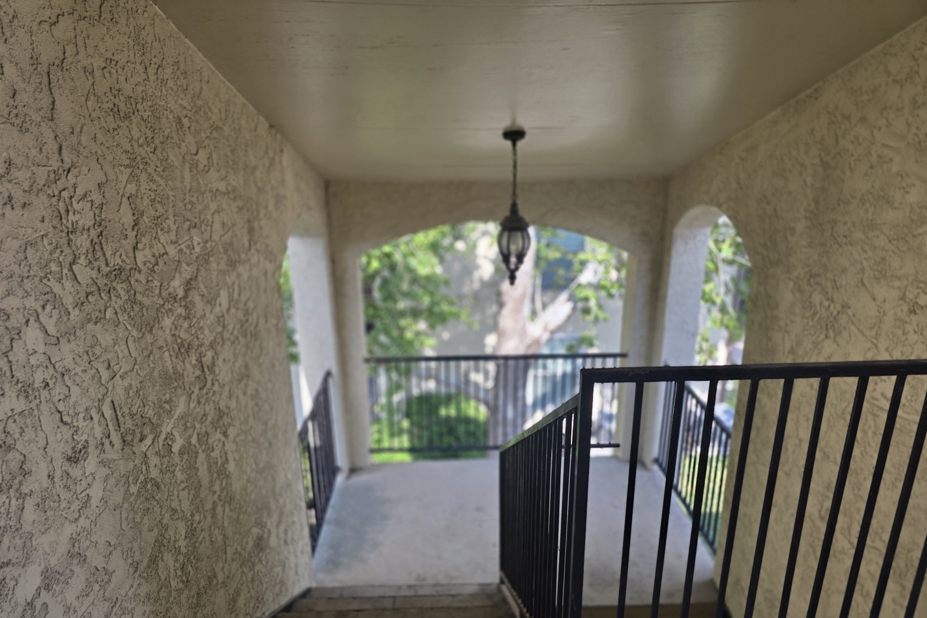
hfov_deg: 73.7
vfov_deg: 53.1
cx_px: 463
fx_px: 618
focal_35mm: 24
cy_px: 340
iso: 40
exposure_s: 1/359
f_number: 1.7
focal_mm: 6.3
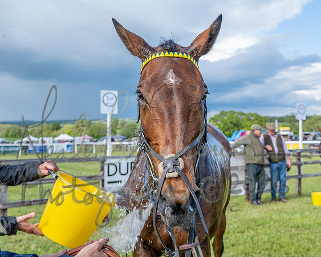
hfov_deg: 41.7
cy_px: 113
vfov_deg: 33.9
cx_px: 180
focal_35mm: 44
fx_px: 420
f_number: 5.6
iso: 200
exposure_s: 1/480
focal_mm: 35
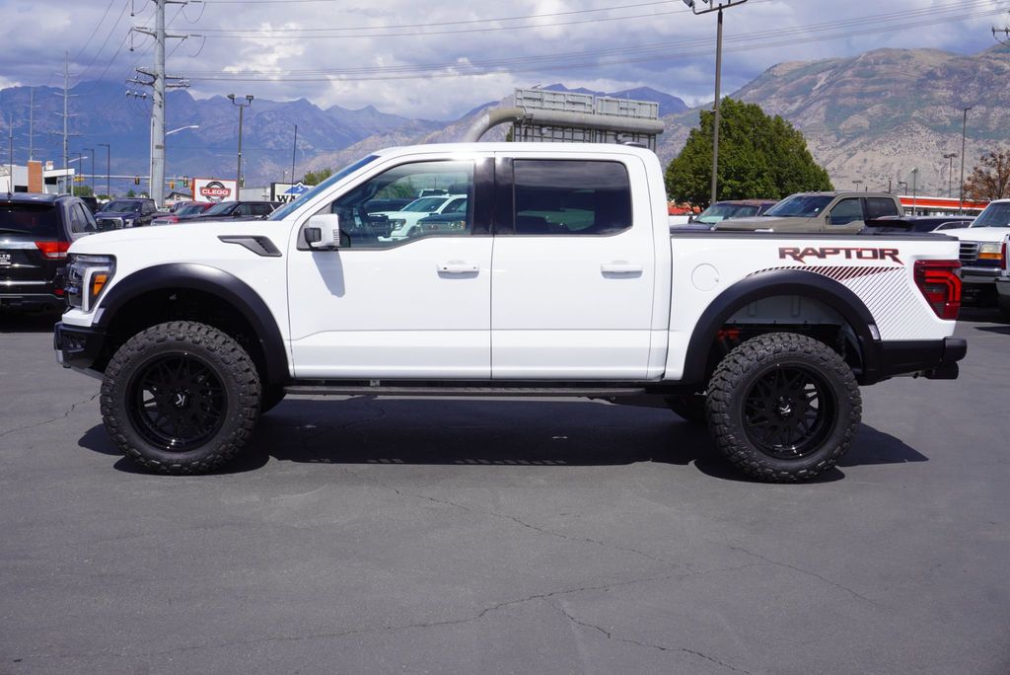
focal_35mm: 42
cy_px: 338
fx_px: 1179
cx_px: 505
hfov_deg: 46.4
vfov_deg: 31.9
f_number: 11
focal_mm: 28
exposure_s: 1/200
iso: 100
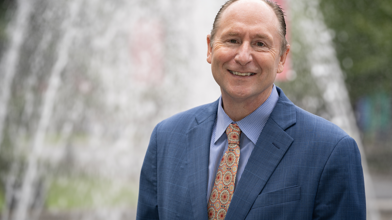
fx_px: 1569
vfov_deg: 8.0
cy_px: 92
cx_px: 196
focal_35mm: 151
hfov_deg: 14.2
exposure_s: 1/250
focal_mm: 144
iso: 125
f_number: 4.5
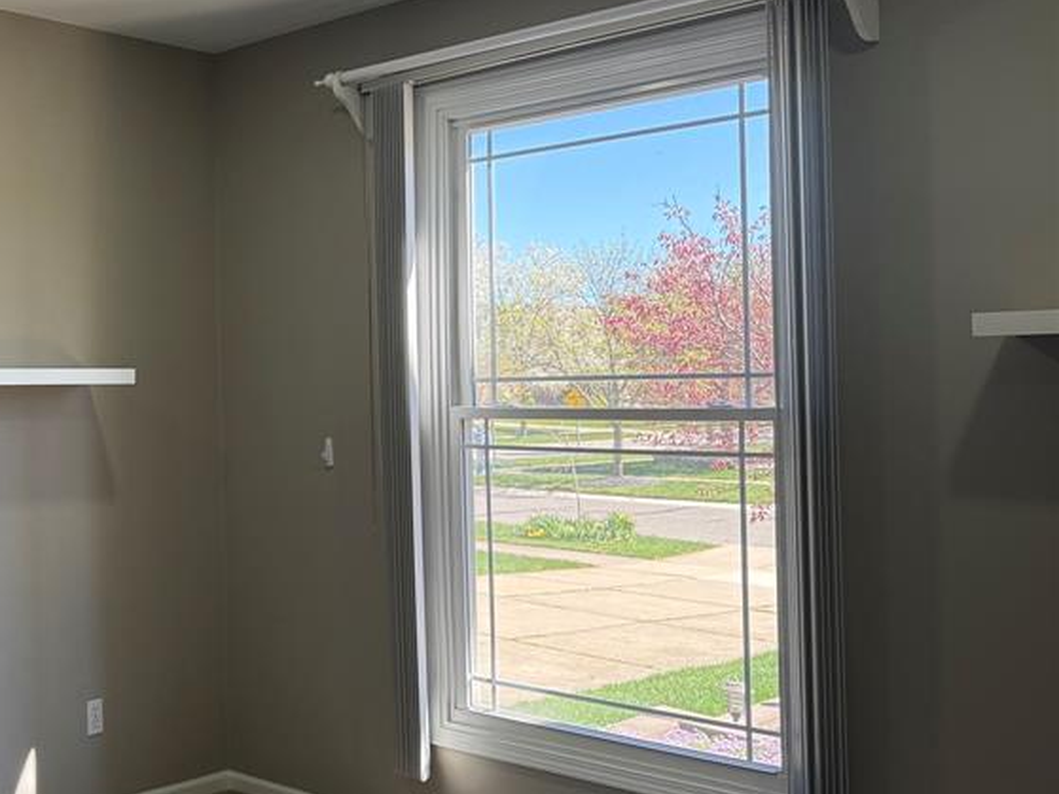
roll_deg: +1.6
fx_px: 1346
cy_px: 354
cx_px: 91
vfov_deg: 32.8
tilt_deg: +1.5
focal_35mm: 44
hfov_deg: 39.6
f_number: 1.78
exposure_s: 1/230
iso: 160
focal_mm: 6.76
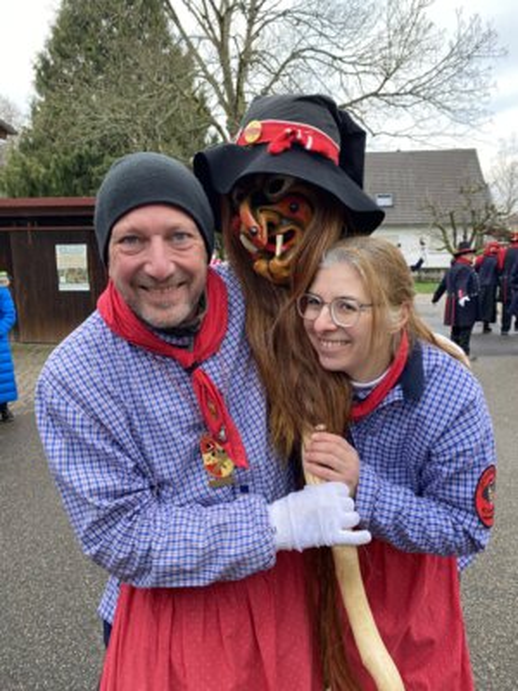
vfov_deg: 67.3
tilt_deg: -9.7
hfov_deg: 53.1
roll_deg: +0.4
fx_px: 519
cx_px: 259
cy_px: 346
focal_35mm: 26
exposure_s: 1/121
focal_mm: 4.25
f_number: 1.8
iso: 64
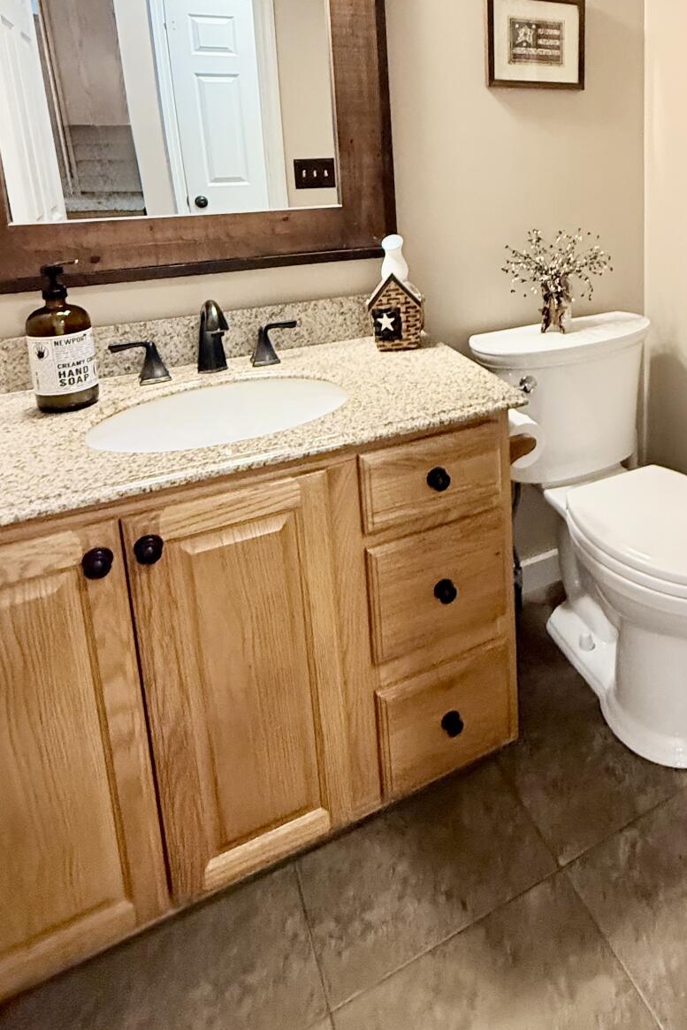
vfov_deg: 67.4
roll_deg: +1.4
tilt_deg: -11.2
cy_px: 271
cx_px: 550
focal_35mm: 25
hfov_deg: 48.4
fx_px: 715
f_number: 2.2
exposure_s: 1/60
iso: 640
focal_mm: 2.22
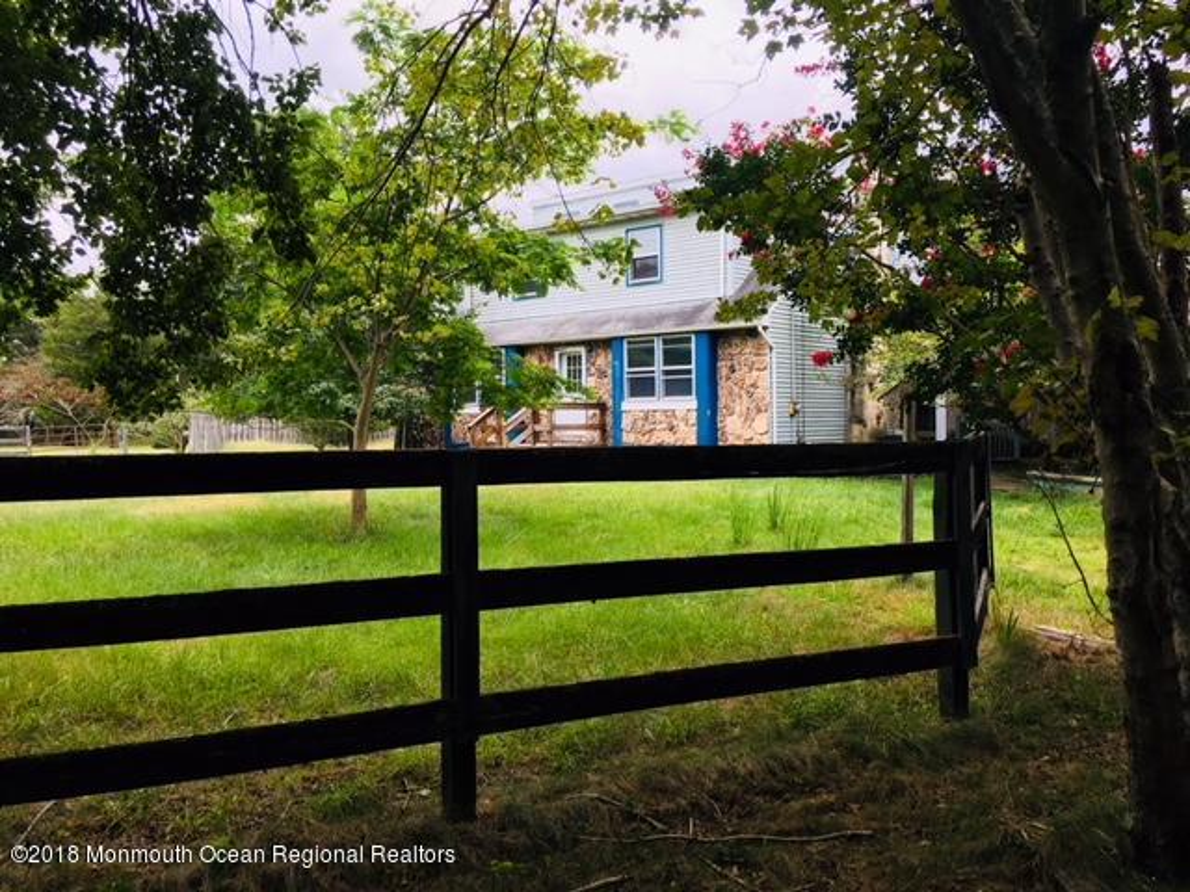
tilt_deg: +0.9
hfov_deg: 61.7
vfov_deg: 48.2
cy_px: 446
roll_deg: +1.0
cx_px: 595
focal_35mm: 29
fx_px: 997
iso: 25
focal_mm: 4.15
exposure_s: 1/337
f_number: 2.2
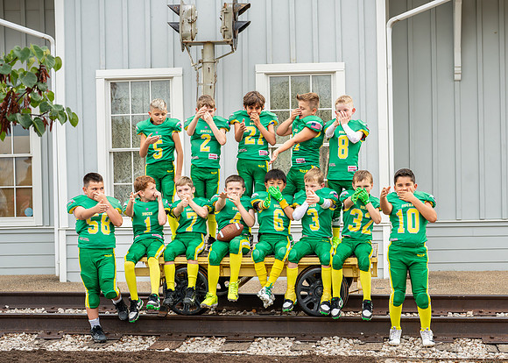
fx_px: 915
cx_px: 295
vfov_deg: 22.4
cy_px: 199
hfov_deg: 31.0
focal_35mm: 63
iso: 800
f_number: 4
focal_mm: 50
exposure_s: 1/800
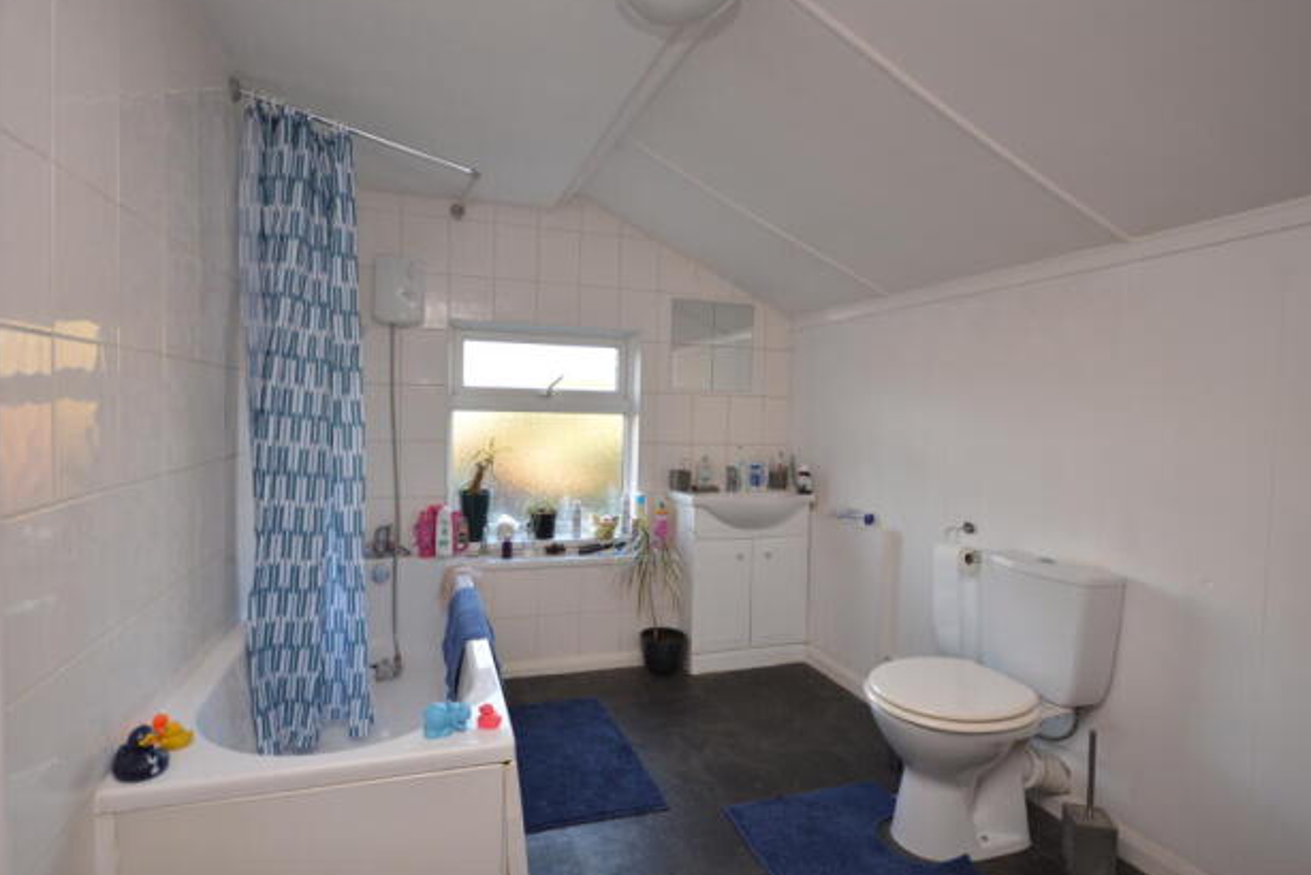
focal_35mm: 16
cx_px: 615
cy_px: 433
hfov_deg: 96.6
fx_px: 583
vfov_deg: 73.8
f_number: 4
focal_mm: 10
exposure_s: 1/60
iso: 400
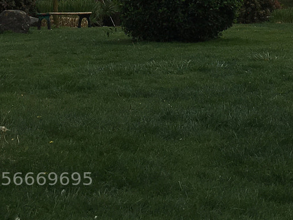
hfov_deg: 20.9
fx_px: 779
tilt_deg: +5.0
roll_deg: +0.7
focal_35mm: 92
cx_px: 253
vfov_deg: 14.8
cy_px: -125
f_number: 2.2
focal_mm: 4.15
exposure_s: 1/3077
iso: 25
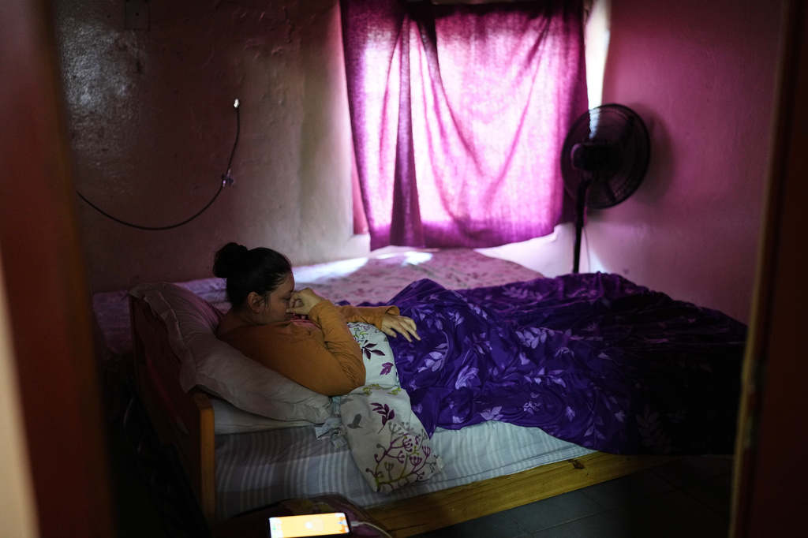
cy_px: 269
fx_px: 785
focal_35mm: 35
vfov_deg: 37.8
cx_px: 404
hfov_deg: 54.4
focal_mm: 35
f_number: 1.4
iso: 2000
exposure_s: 1/30
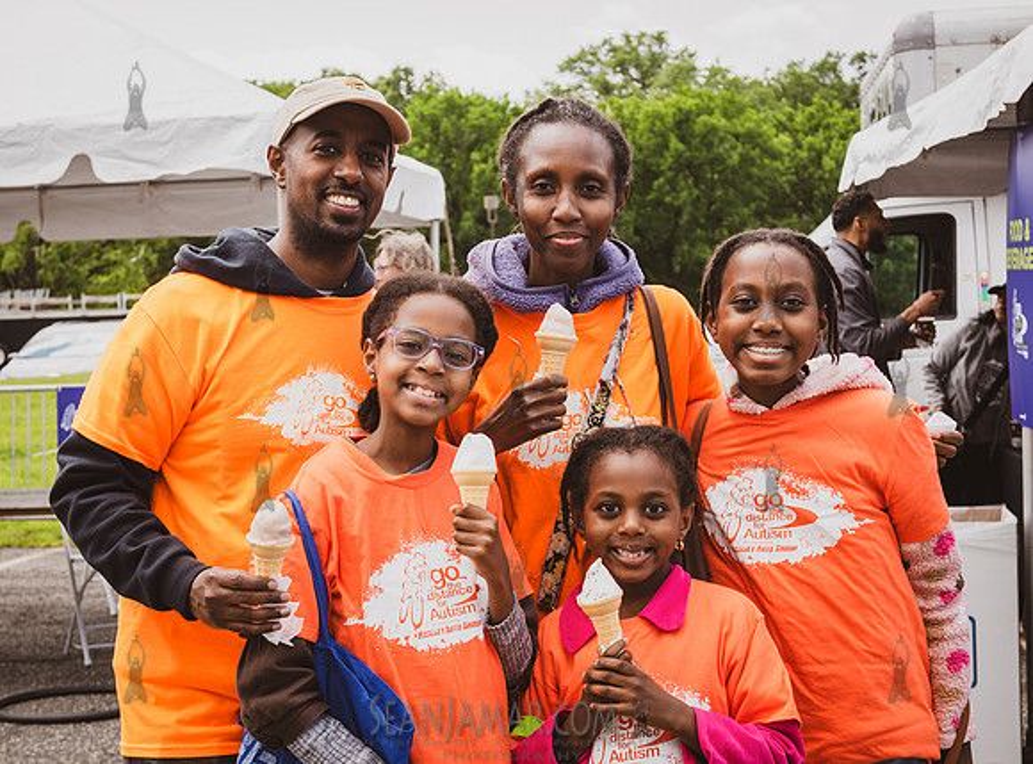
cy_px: 433
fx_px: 1935
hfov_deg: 29.9
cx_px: 533
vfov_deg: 22.3
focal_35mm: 65
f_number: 5.6
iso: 400
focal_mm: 45
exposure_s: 1/500
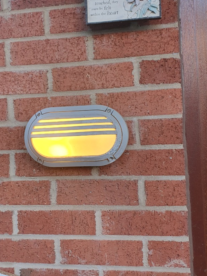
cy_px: 121
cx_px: 81
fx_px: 311
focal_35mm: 39
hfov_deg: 36.7
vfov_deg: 47.8
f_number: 2.4
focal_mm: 4.32
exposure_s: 1/104
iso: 50
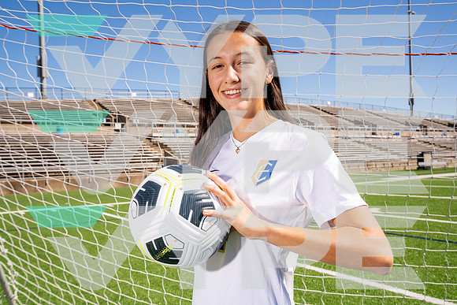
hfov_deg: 55.8
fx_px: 432
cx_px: 228
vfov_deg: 38.9
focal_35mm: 34
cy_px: 152
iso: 100
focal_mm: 34
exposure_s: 1/250
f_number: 9
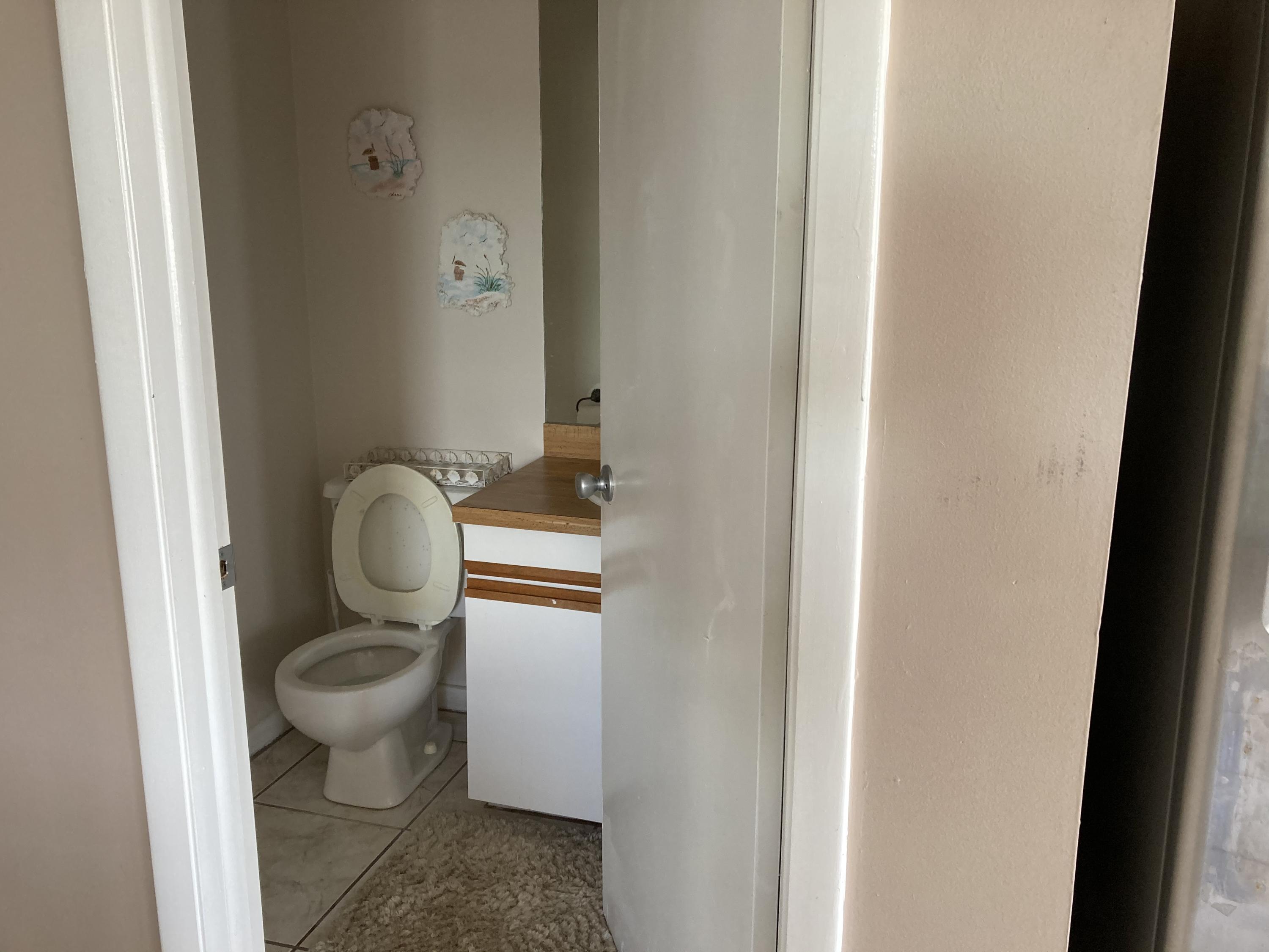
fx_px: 1026
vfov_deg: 49.7
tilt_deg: -10.4
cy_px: 476
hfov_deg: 63.4
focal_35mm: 28
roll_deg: -0.3
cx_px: 634
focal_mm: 3.99
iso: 80
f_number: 1.8
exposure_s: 1/68
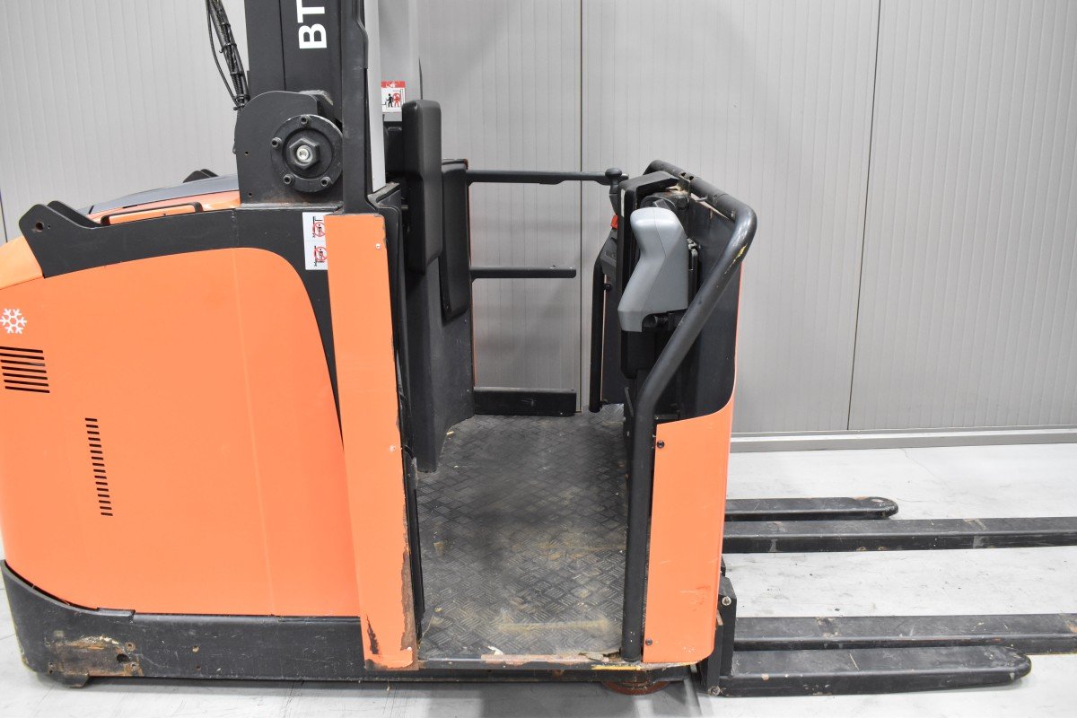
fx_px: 897
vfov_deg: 43.6
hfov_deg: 61.9
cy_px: 359
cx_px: 538
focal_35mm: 30
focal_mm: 20
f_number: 5
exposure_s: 1/20
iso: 1600
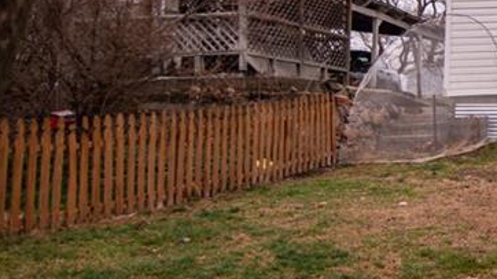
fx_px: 1093
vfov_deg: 14.5
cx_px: 677
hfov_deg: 22.4
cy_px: 76
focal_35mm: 83
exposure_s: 1/640
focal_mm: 28
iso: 100
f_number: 2.8
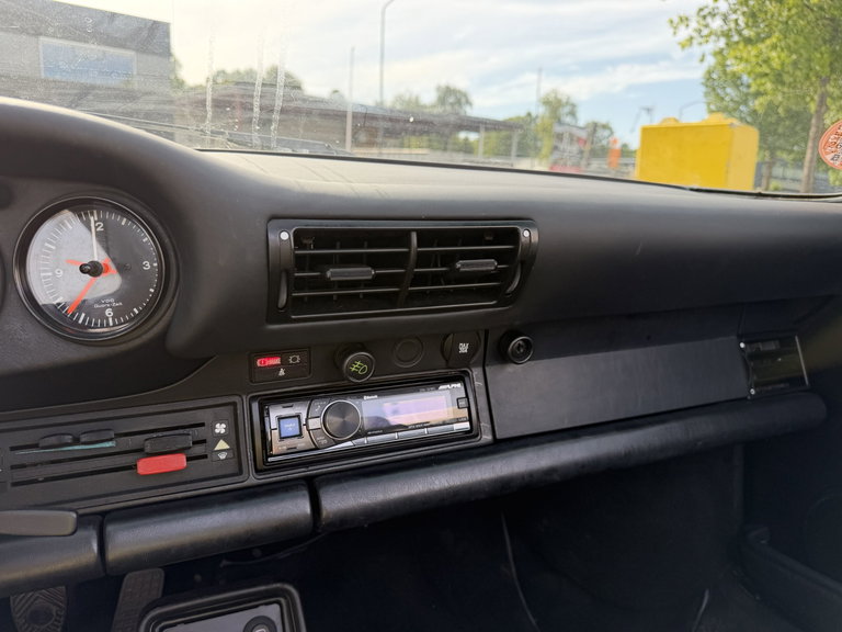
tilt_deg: -12.7
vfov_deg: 56.8
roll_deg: -2.0
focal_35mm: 24
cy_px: 316
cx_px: 421
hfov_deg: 71.6
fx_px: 584
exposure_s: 1/612
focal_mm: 6.76
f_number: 1.78
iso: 80
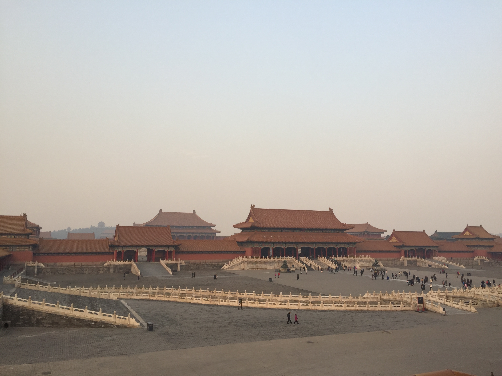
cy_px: 188
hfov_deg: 61.7
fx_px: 421
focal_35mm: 29
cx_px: 251
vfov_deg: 48.2
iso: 32
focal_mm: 4.15
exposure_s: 1/573
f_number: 2.2
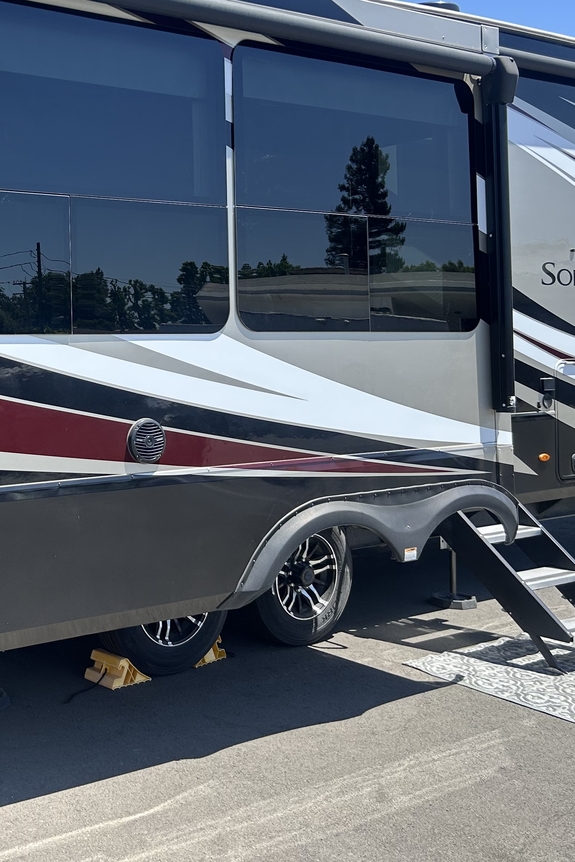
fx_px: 1102
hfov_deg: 27.7
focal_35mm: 46
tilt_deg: +0.2
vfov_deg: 42.5
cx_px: 12
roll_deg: -0.2
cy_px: 337
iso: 50
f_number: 1.5
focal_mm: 5.7
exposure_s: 1/1311
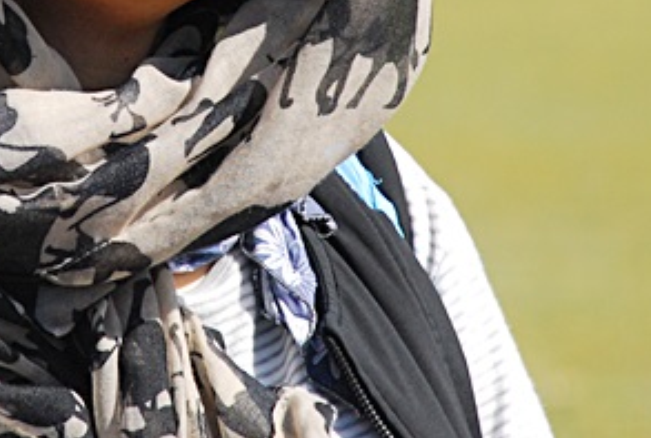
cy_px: -31
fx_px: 10014
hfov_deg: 3.7
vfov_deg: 2.5
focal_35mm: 552
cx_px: 111
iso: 400
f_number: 5.6
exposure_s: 1/1000
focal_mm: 135
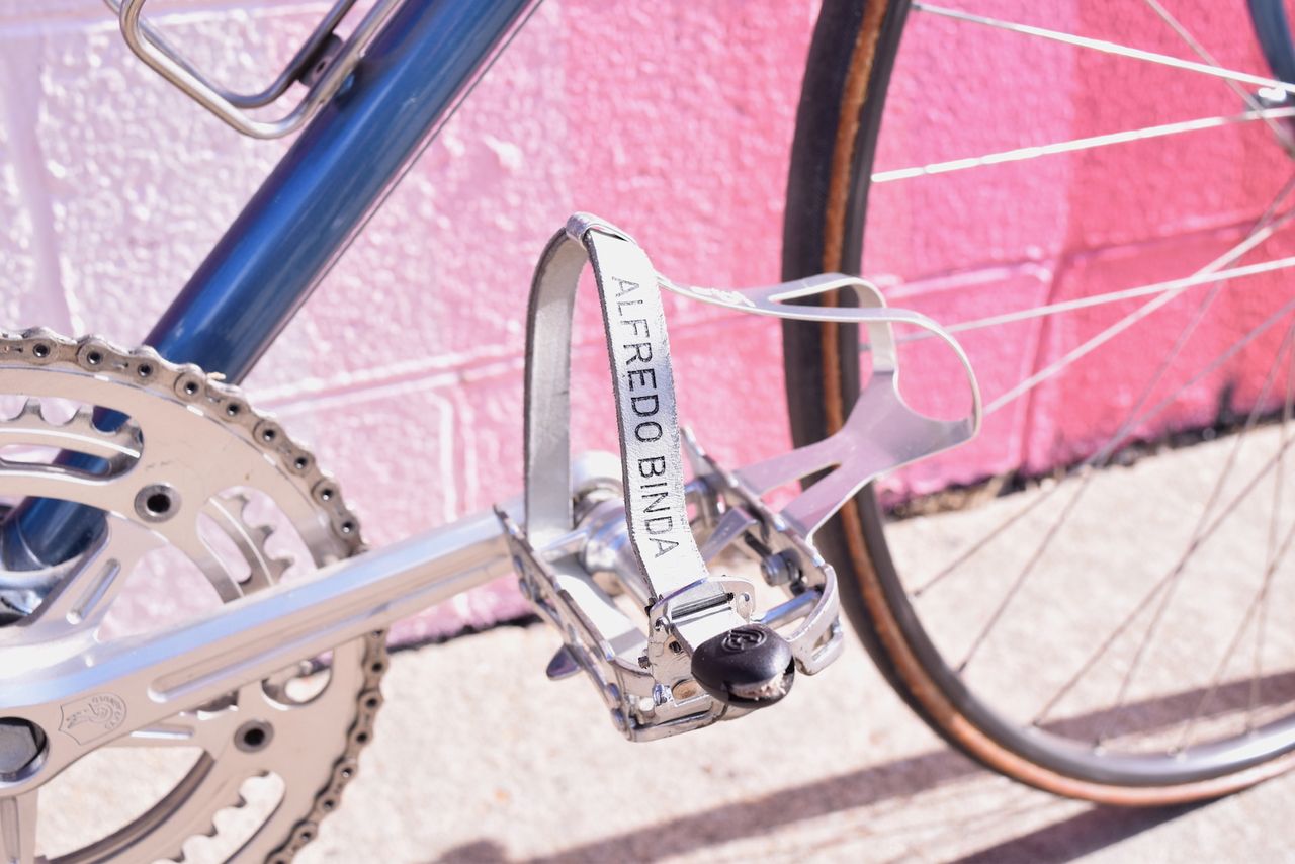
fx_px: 1457
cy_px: 432
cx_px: 648
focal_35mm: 40
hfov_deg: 47.9
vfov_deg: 33.0
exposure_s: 1/320
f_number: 9
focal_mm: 27
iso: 400
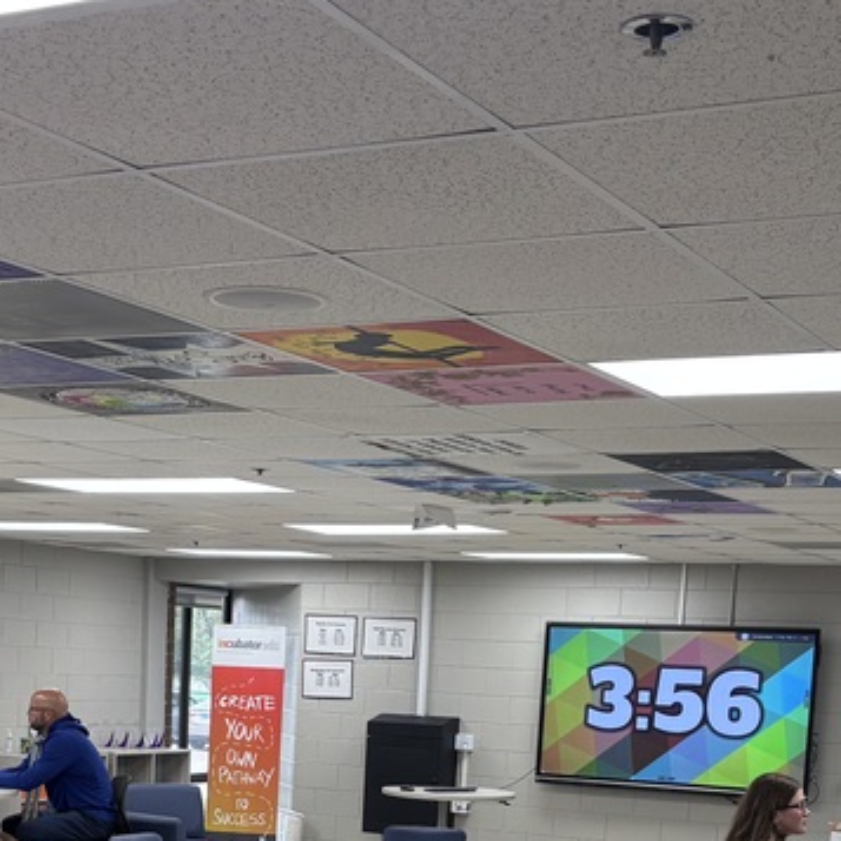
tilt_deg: -4.7
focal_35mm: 66
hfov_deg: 26.0
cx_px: 313
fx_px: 1814
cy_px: 841
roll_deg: -2.0
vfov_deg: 24.9
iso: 100
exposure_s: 1/120
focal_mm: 5.96
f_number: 1.6
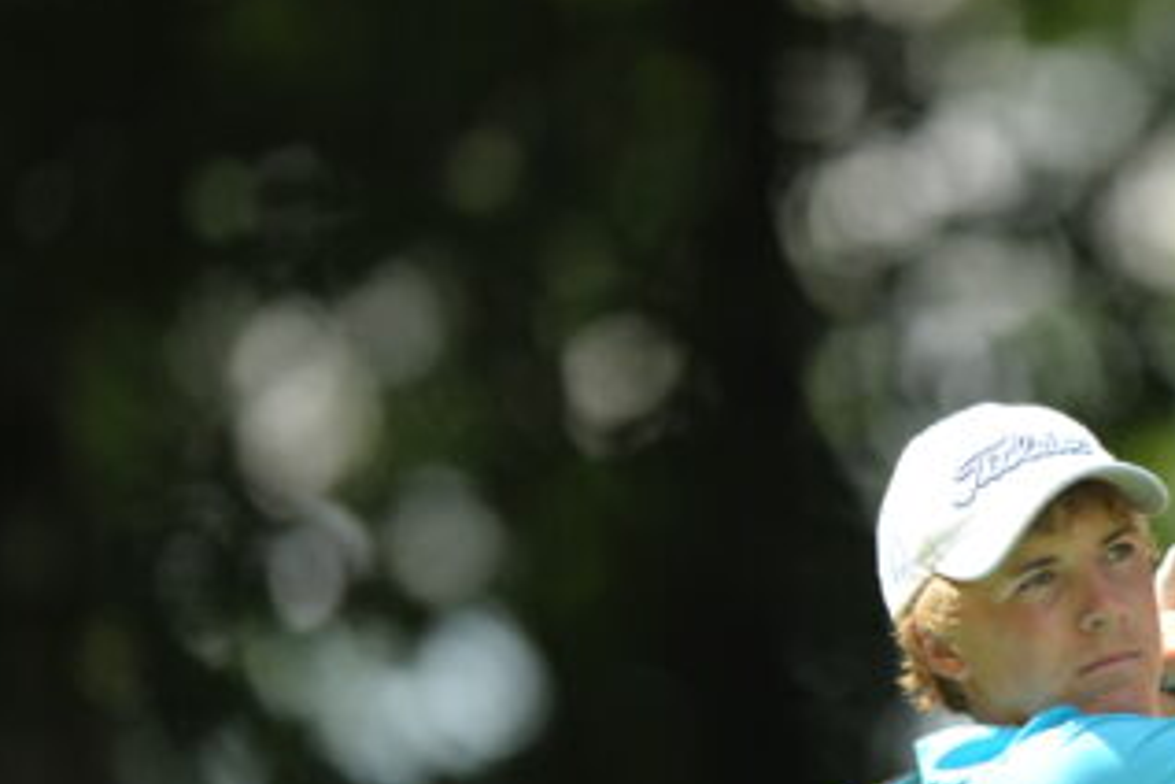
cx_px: 1404
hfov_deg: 2.1
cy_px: 631
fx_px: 31527
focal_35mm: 966
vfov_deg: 1.4
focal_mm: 400
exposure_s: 1/2000
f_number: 4
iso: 400
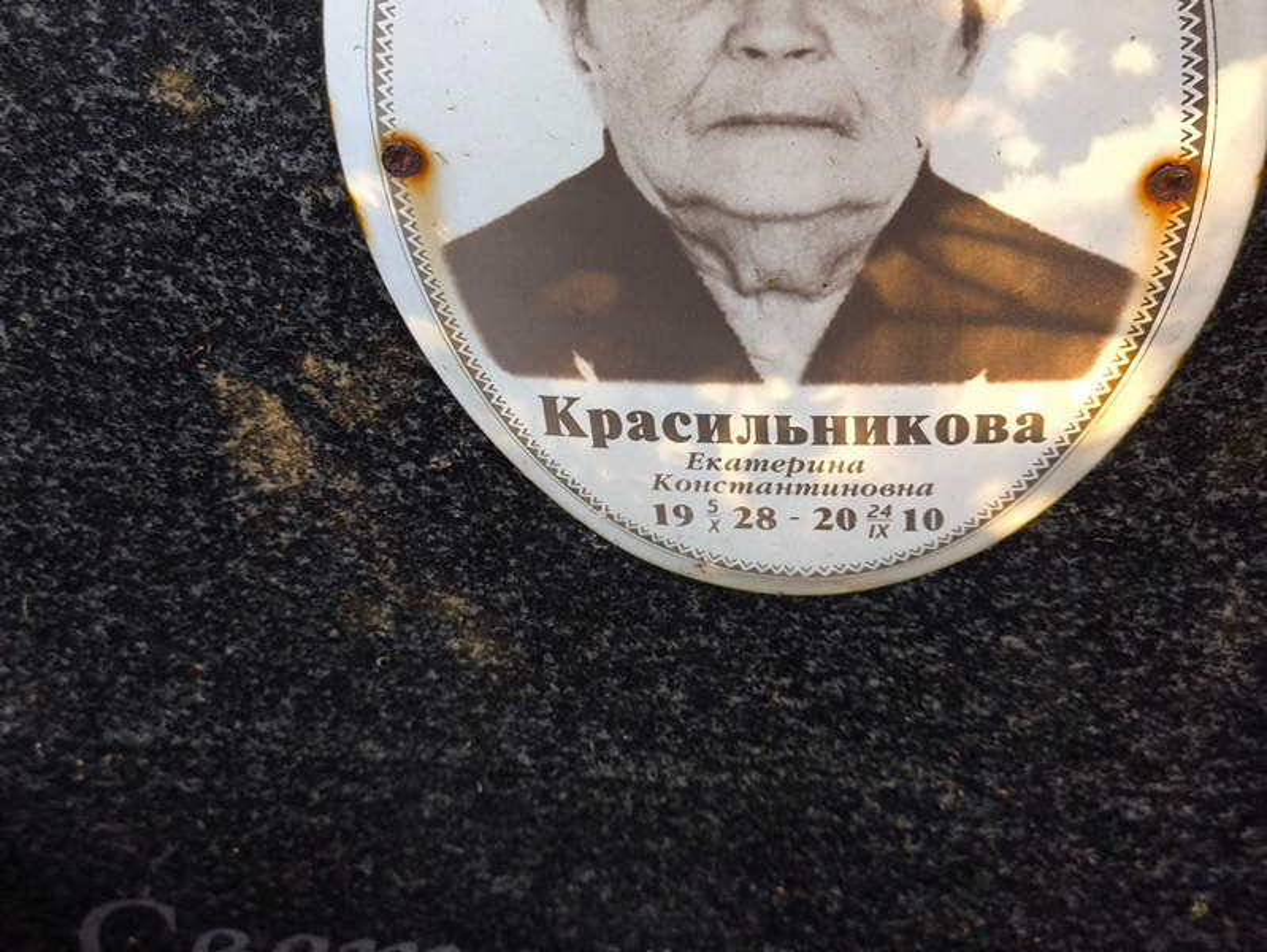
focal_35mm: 50
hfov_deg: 38.2
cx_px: 634
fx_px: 1831
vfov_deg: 29.1
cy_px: 476
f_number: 1.7
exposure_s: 1/100
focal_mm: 4.71
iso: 64
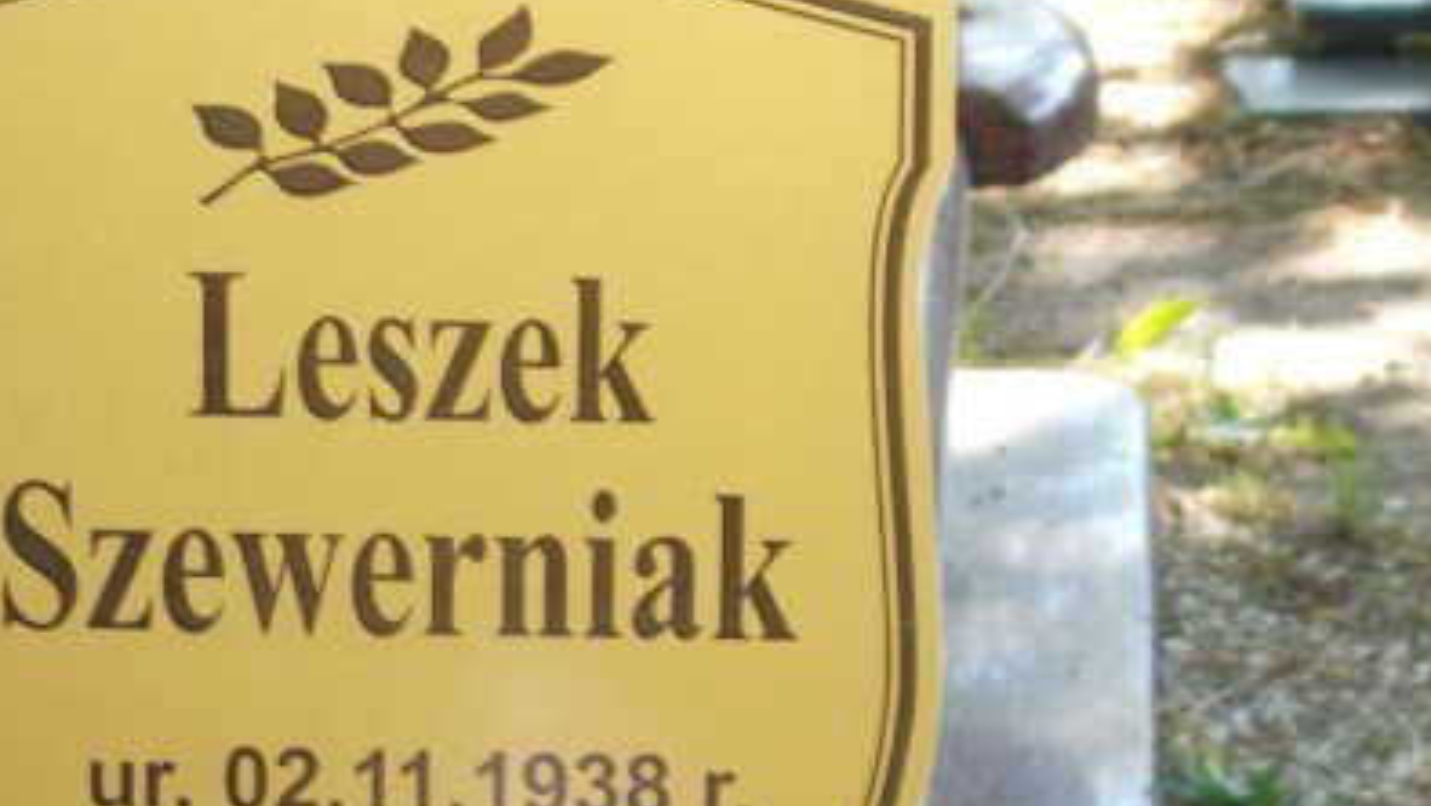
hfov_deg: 9.4
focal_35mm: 230
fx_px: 8731
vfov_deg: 5.3
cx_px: 367
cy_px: 679
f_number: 6.5
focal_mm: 23
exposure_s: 1/60
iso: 220
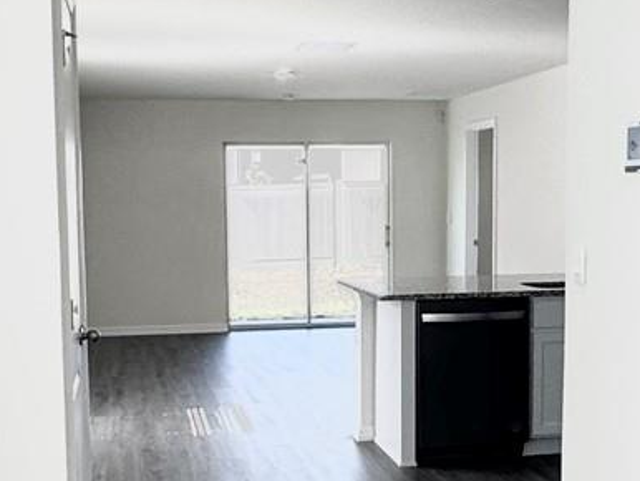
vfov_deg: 25.2
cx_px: 313
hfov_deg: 33.2
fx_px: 1073
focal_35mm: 58
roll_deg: +2.4
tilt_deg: -2.6
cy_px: 310
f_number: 2.2
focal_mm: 2.22
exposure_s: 1/120
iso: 64
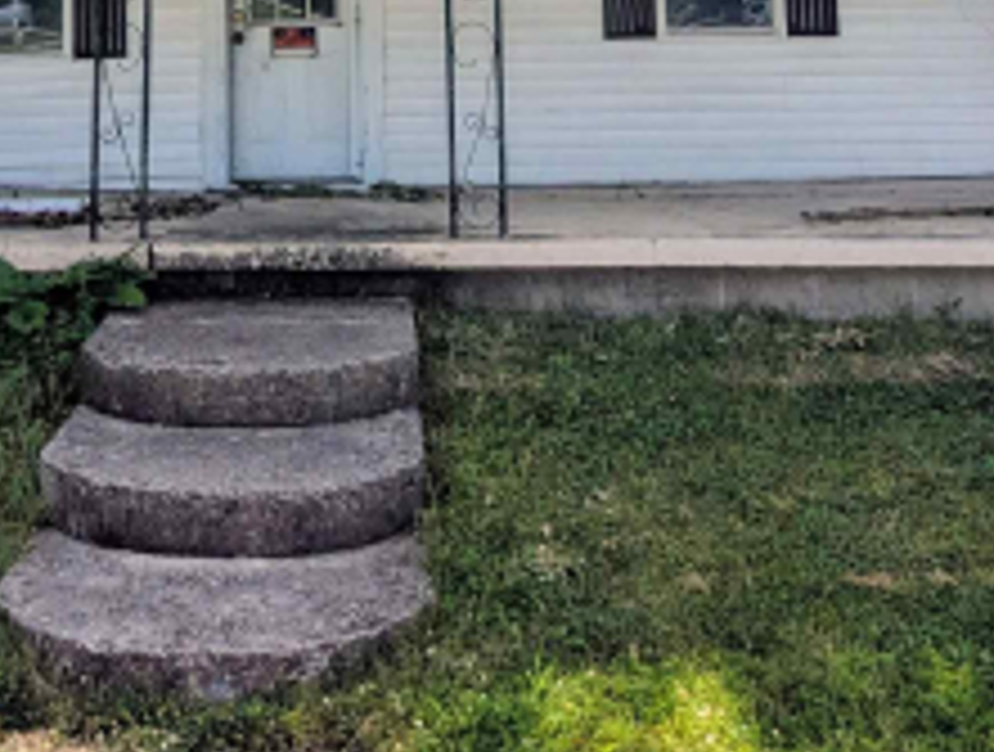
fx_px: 1382
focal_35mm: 48
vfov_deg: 26.8
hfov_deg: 39.4
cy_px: -158
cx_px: 409
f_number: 2.2
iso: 48
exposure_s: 1/2513
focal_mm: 2.35
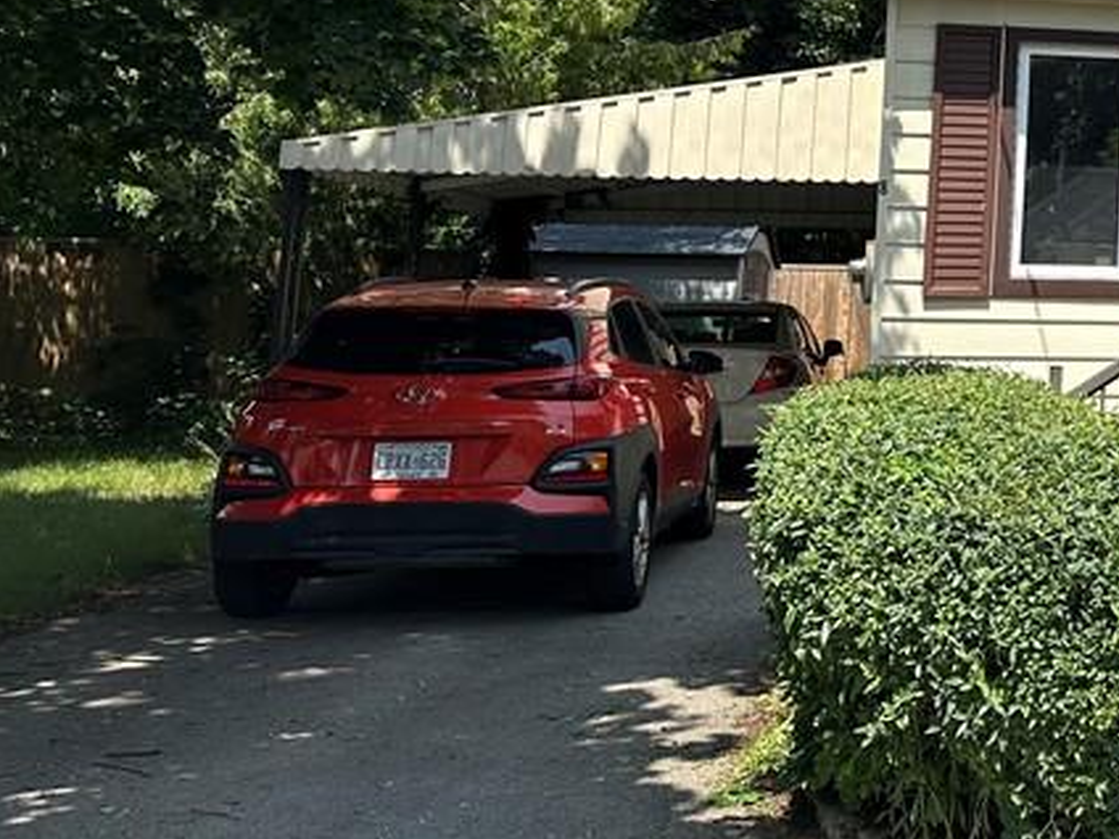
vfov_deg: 24.3
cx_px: 1325
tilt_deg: +8.8
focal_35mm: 58
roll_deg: -1.2
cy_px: 42
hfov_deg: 29.0
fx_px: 1875
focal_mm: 6.86
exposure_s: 1/3356
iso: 80
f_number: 1.78
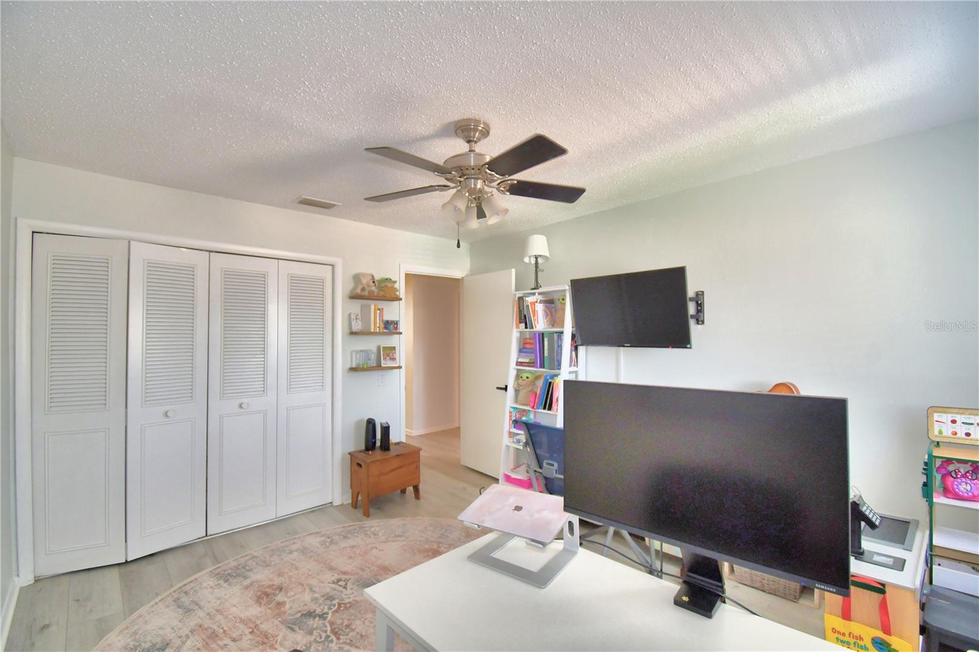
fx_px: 408
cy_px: 326
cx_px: 490
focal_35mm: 15
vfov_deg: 77.3
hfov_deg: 100.4
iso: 500
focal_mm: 10
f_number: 4.5
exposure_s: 1/30
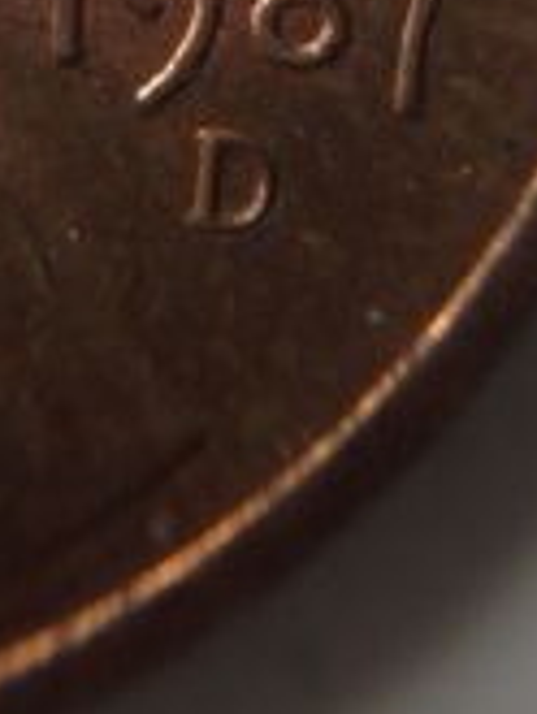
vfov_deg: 15.2
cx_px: 100
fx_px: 2479
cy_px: -363
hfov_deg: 12.3
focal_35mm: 120
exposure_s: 1/120
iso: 64
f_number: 2.4
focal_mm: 4.13
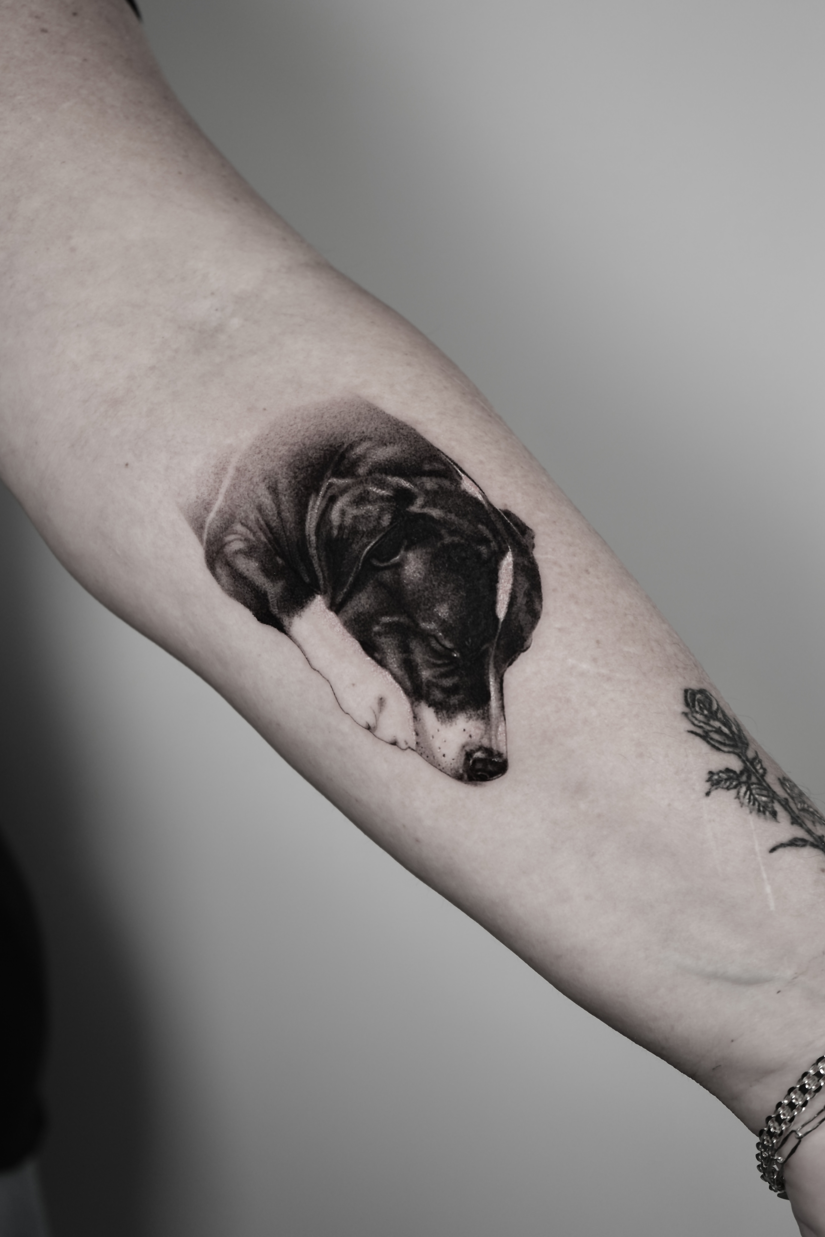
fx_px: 1788
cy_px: 598
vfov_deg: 38.2
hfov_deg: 26.0
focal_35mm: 52
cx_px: 405
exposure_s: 1/160
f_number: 4.5
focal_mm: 49
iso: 640
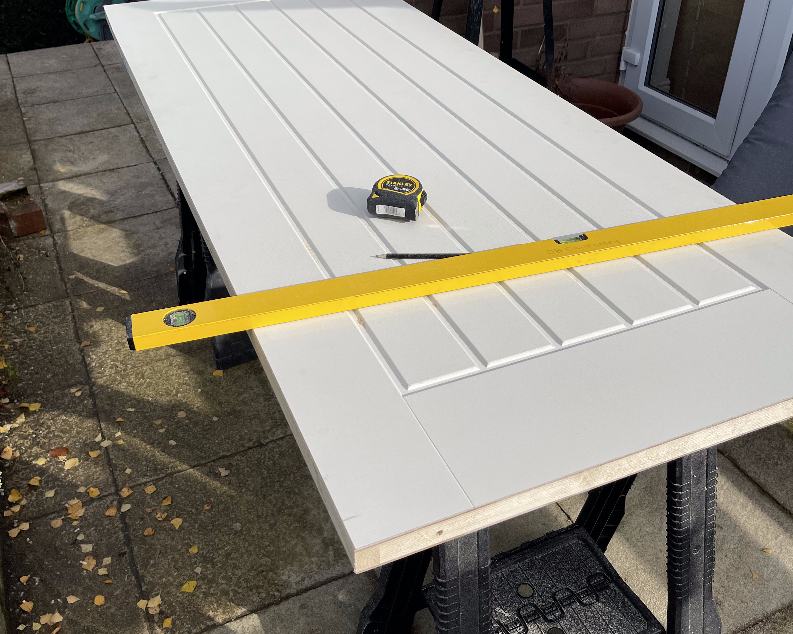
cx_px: 398
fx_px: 798
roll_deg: +0.4
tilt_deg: -35.1
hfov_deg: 52.8
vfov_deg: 43.4
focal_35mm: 34
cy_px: 314
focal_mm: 5.1
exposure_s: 1/5128
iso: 32
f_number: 1.6
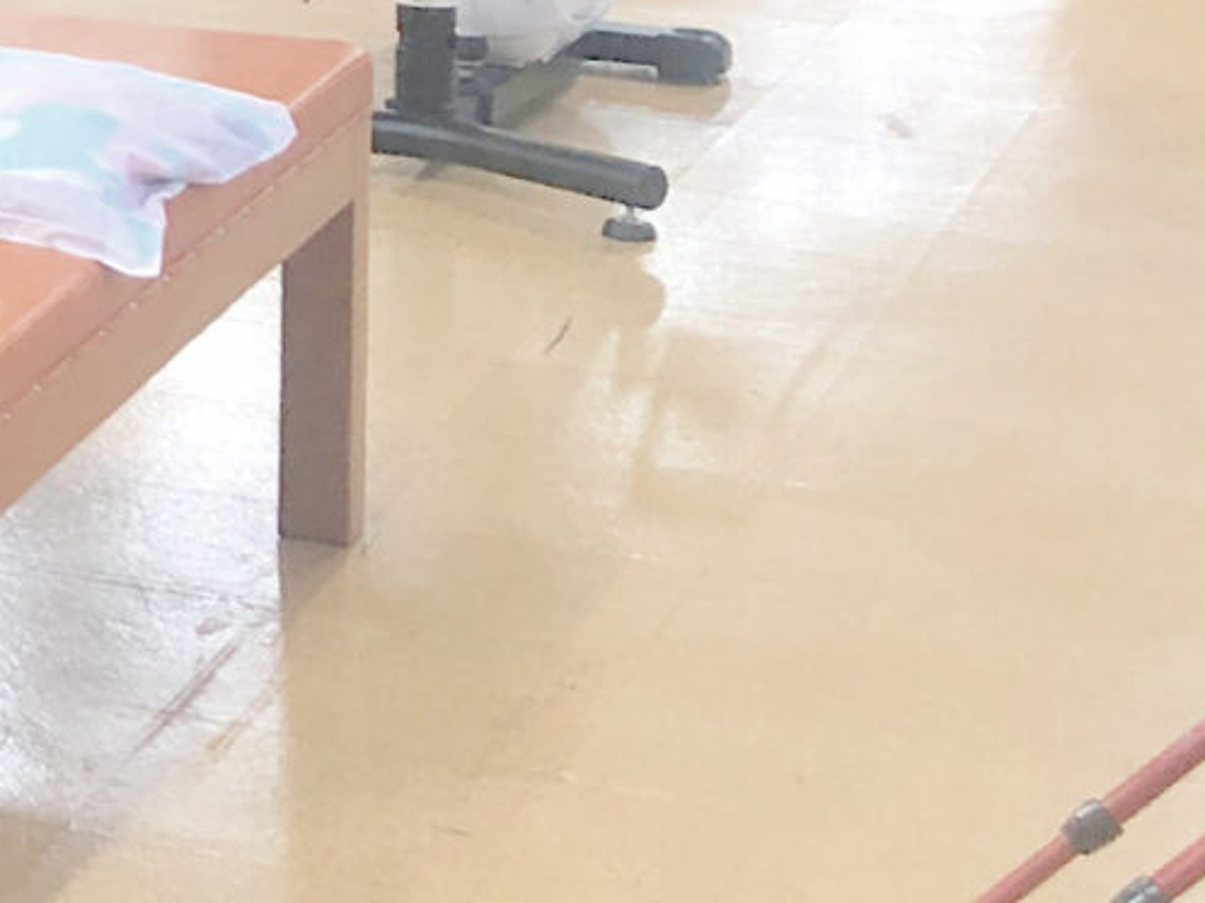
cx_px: -1217
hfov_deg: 12.1
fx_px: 5010
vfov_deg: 9.8
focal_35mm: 144
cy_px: -724
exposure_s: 1/30
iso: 25
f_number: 1.8
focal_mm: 4
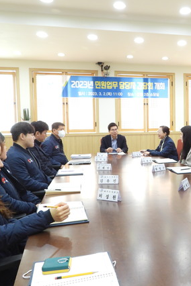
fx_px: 271
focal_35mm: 34
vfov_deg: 55.8
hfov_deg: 37.3
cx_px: 157
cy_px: 143
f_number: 2.8
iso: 180
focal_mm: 4.3
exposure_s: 1/30
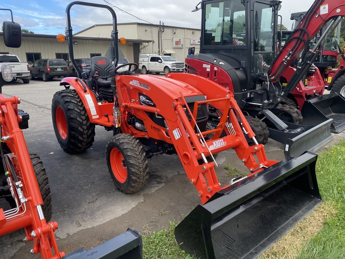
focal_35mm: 26
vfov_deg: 53.1
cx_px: 172
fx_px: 259
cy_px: 130
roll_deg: +1.2
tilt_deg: -13.4
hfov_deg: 67.3
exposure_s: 1/613
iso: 32
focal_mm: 4.25
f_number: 1.8
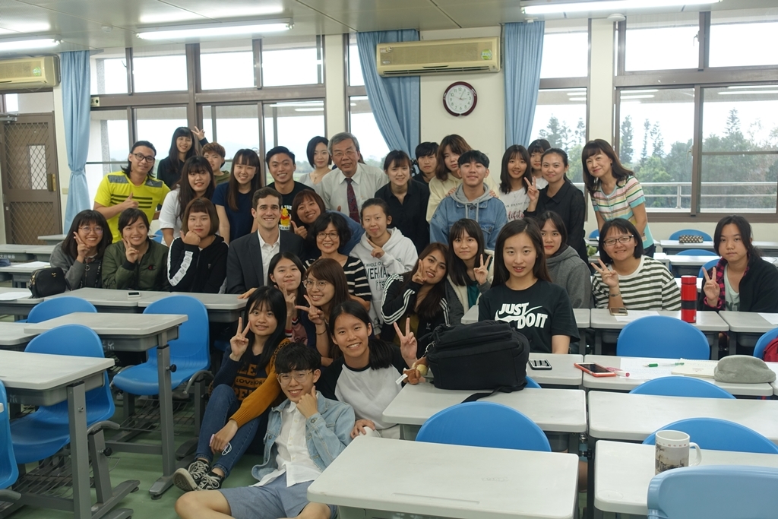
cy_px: 260
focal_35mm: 36
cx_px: 389
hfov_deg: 53.1
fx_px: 778
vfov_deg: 36.9
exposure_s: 1/60
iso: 125
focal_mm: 13.34
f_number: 2.8
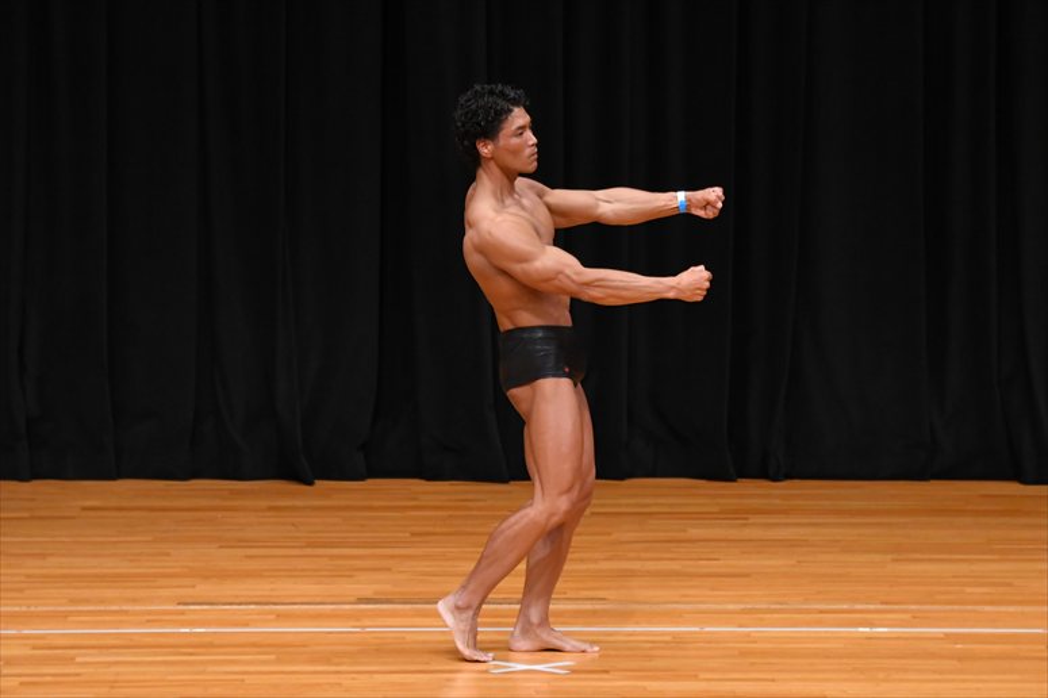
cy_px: 349
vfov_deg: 4.8
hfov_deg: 7.2
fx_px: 8293
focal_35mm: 285
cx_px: 524
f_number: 5.6
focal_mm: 190
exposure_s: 1/400
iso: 3200
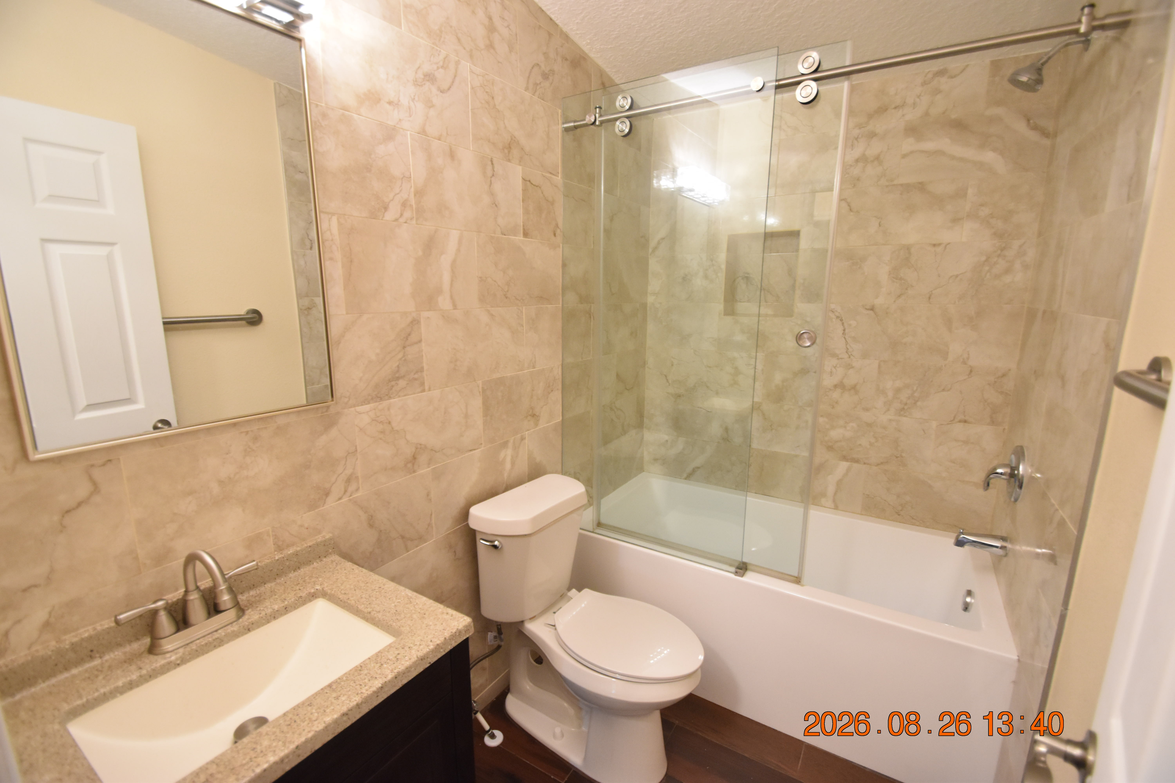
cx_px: 588
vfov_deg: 77.3
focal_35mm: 15
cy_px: 392
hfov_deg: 100.4
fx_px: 490
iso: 1800
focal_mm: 10
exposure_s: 1/60
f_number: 3.5
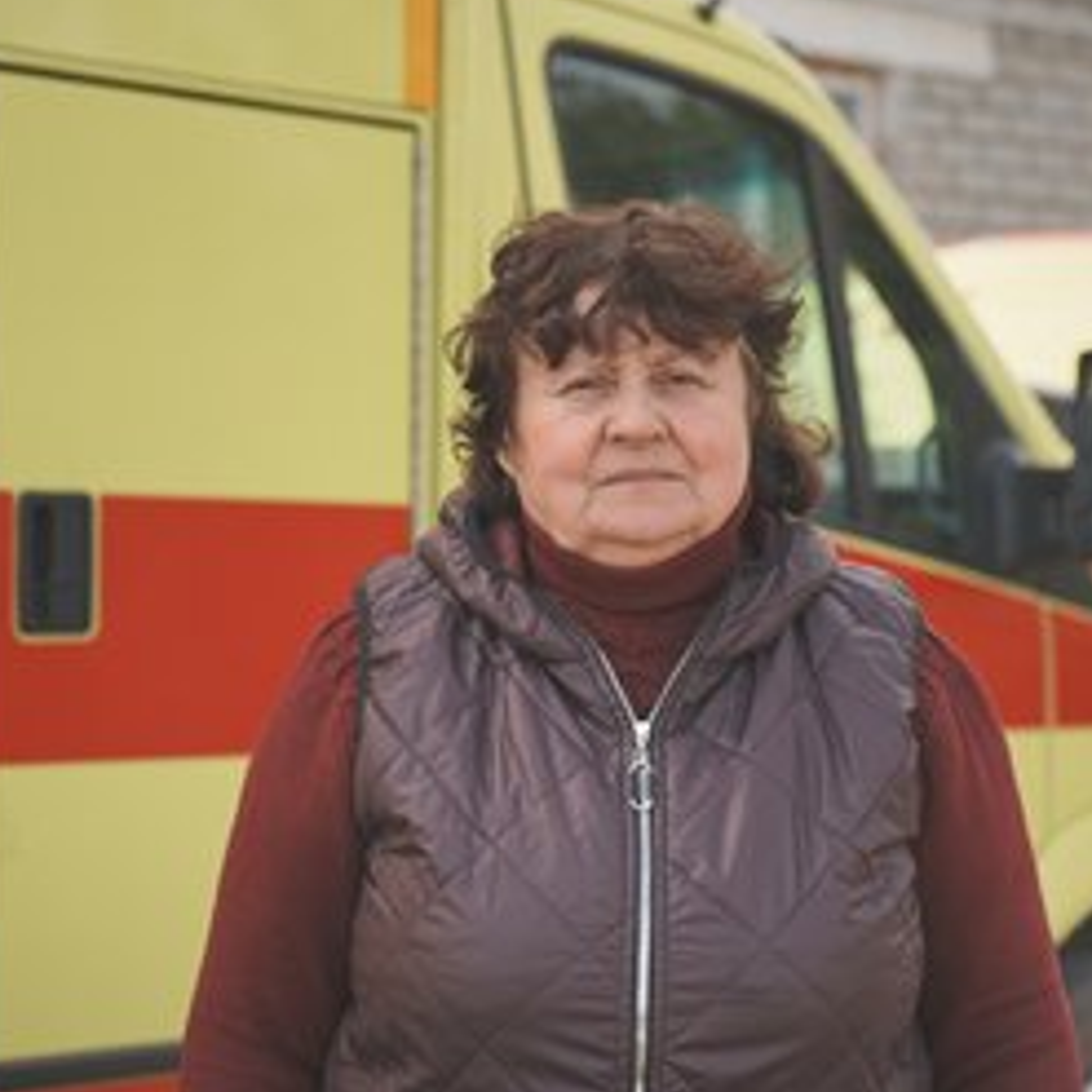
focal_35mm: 77
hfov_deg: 22.5
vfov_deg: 22.5
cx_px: 544
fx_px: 2748
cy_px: 519
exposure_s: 1/1667
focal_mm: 56
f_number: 2.8
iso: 100
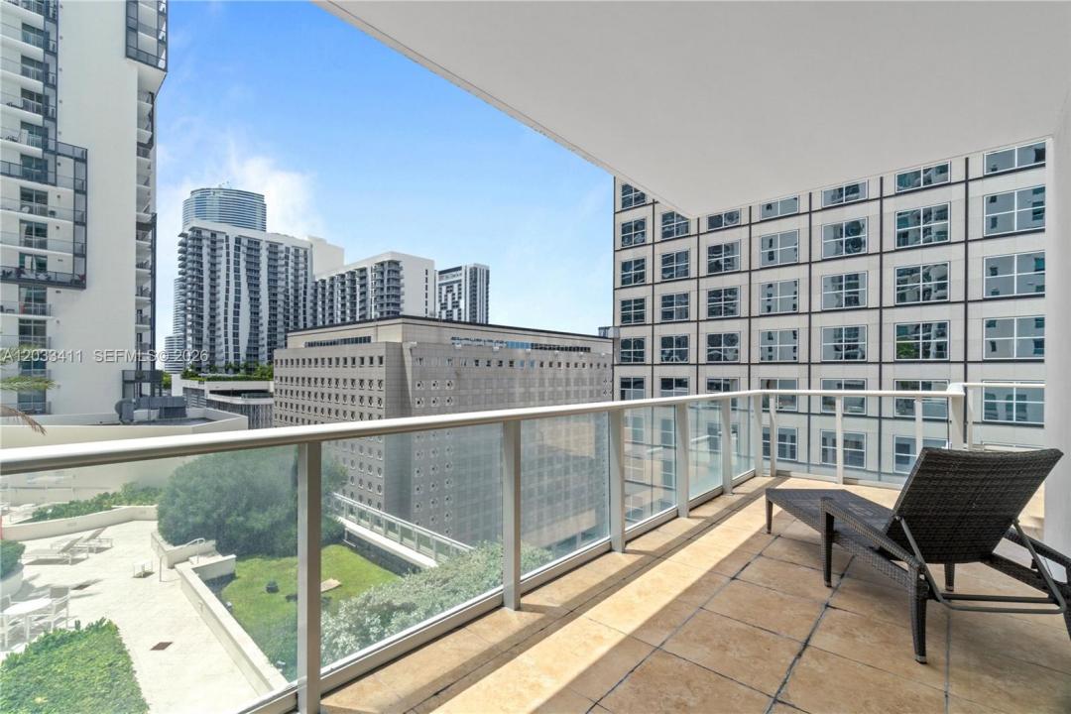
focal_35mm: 15
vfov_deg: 77.3
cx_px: 536
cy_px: 357
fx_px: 446
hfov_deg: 100.4
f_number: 9
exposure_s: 1/80
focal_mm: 10
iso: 250
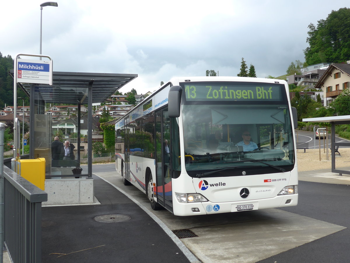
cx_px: 175
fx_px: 344
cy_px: 132
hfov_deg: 54.0
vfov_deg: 41.8
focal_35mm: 34
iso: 80
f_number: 2.8
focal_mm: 7
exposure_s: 1/320
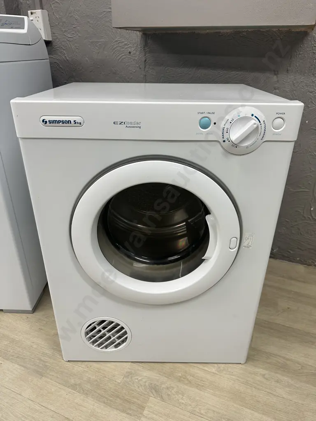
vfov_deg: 71.6
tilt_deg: -28.9
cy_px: 210
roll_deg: -1.5
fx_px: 292
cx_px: 158
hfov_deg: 56.8
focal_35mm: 24
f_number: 1.78
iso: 125
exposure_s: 1/100
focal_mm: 6.86
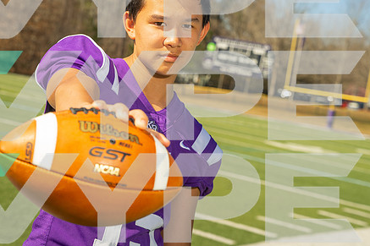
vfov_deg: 16.0
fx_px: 873
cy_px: 96
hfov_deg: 23.9
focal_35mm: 85
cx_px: 150
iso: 100
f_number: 5.6
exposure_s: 1/125
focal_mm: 64
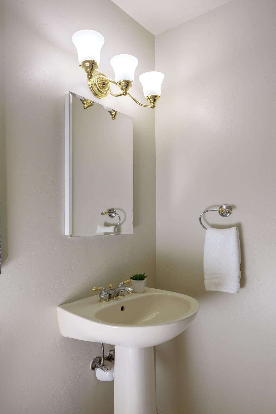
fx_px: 253
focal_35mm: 22
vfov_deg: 78.1
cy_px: 237
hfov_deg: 57.2
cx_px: 135
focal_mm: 19
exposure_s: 1/25
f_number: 9
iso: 200
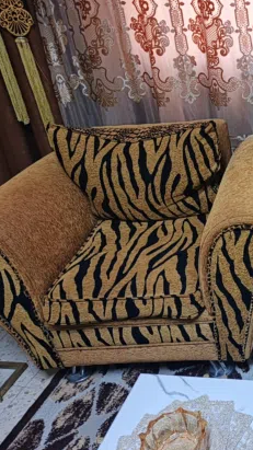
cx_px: 315
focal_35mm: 39
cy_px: 194
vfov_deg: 51.5
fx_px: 465
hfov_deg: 26.5
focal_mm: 5.89
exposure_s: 1/33.3
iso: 2759
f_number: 1.8
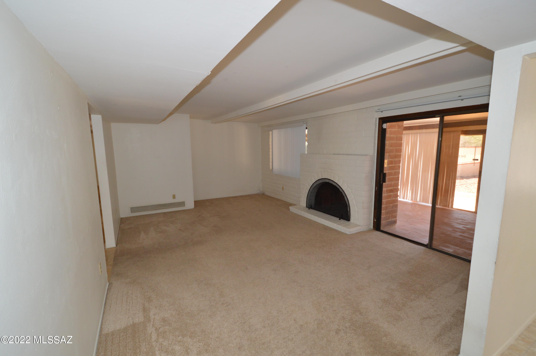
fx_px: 223
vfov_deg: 77.2
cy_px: 178
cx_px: 268
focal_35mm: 15
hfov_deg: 100.4
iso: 400
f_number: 4
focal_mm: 10
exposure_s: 1/60
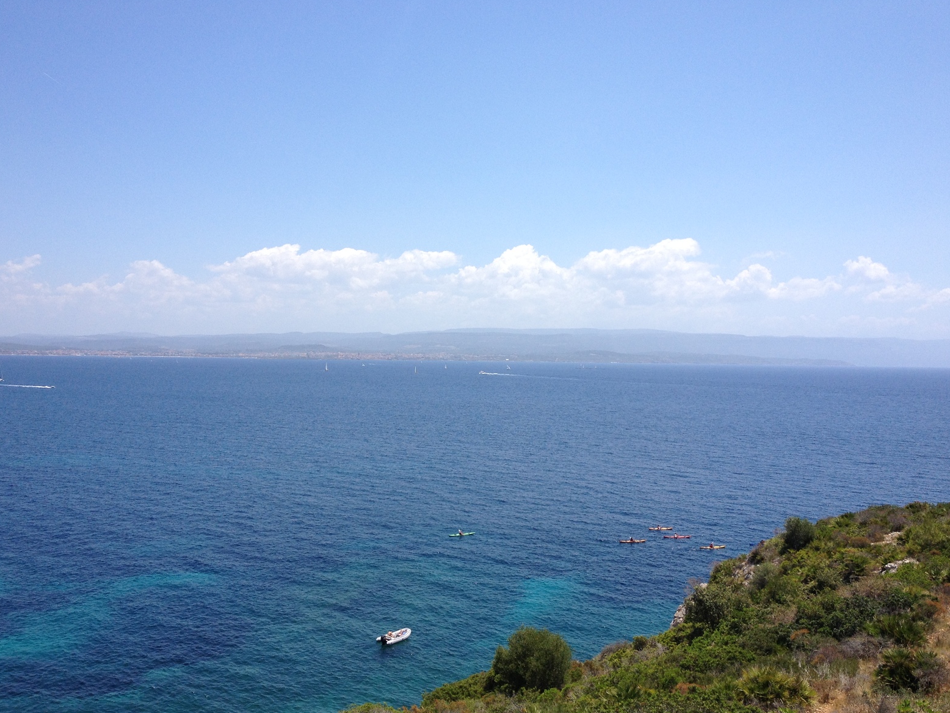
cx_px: 477
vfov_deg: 39.7
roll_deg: -0.7
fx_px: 988
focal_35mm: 36
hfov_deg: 51.4
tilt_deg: -3.5
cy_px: 354
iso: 50
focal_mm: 4.28
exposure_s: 1/1972
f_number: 2.4
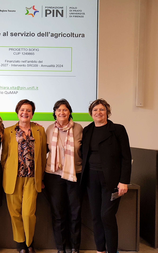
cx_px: 4
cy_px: 127
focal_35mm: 37
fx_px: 255
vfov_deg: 52.7
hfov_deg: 32.1
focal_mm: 4.2
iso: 125
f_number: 1.7
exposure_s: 1/50
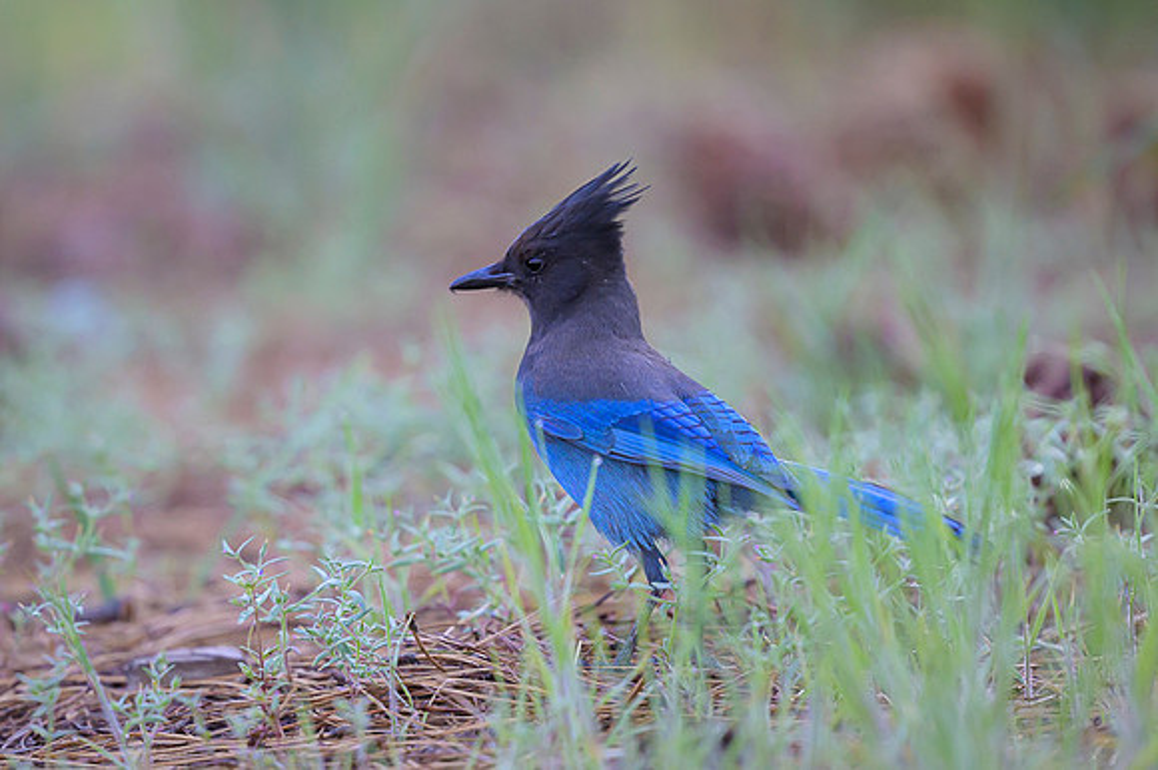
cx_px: 371
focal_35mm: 730
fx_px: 23476
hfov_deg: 2.8
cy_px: 404
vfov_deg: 1.9
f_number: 2.8
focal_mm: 400
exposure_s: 1/640
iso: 800
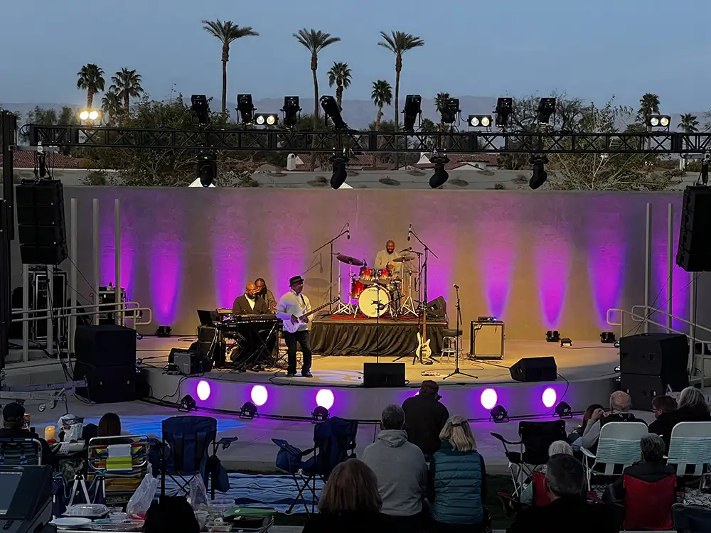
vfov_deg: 19.1
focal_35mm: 77
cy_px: 266
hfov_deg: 25.3
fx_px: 1582
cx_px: 356
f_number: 2.8
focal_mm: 9
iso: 800
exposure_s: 1/60
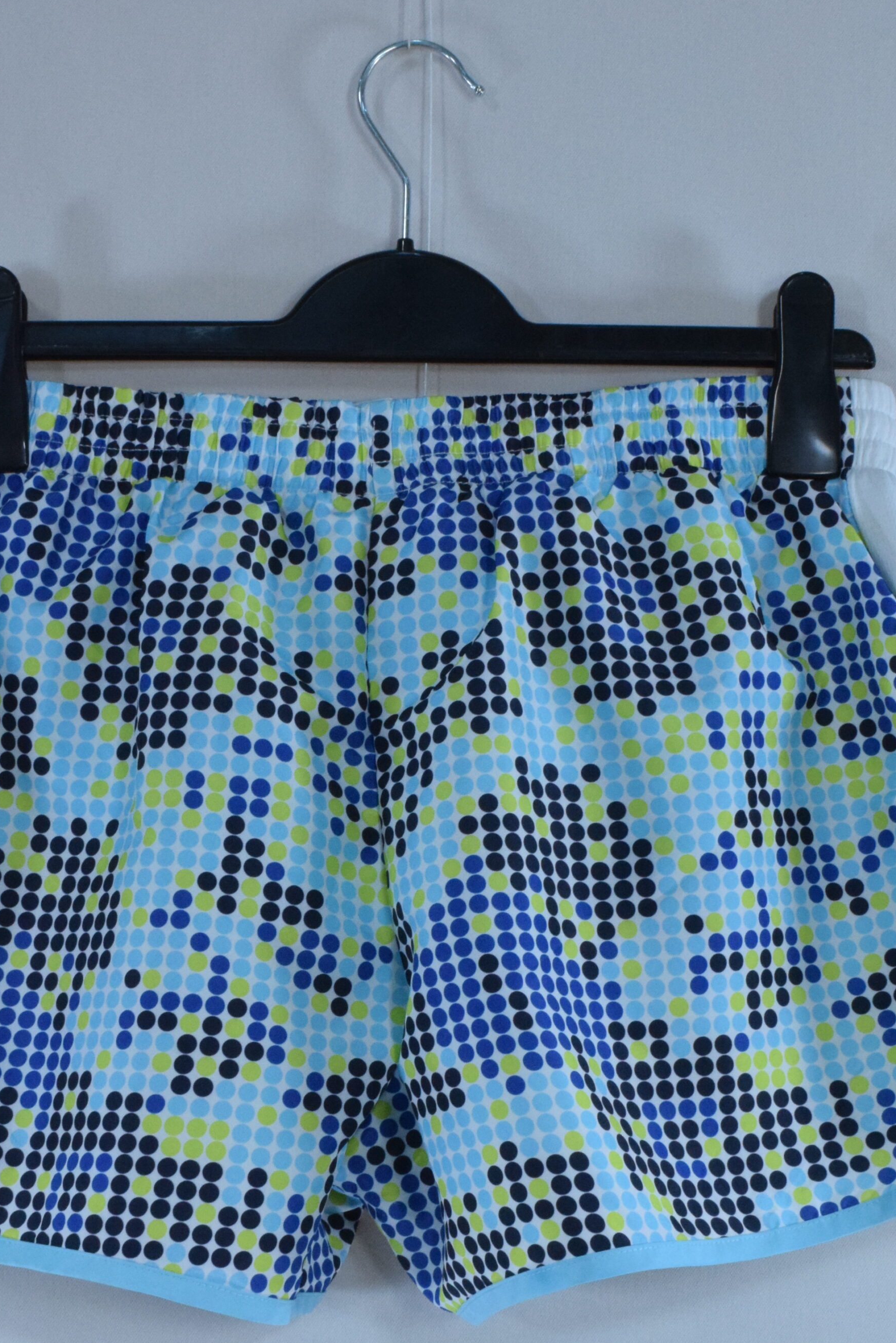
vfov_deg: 24.7
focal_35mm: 82
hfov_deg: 16.7
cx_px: 357
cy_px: 780
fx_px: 3059
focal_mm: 36
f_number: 20
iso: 3200
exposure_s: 1/160
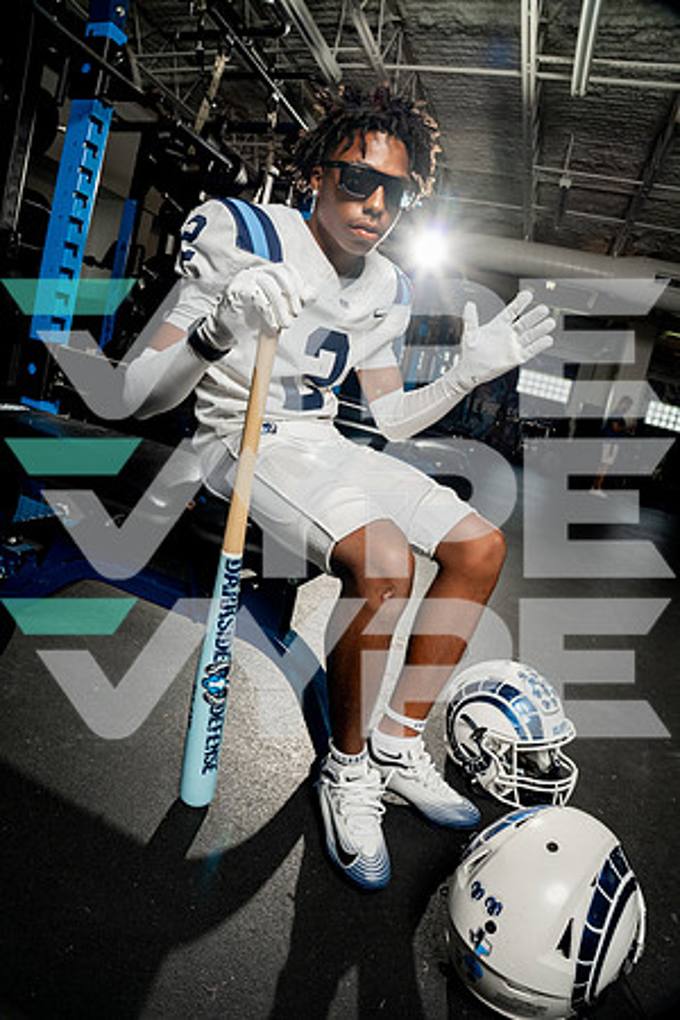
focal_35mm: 20
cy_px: 510
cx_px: 340
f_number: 7.1
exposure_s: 1/200
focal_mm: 20
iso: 640
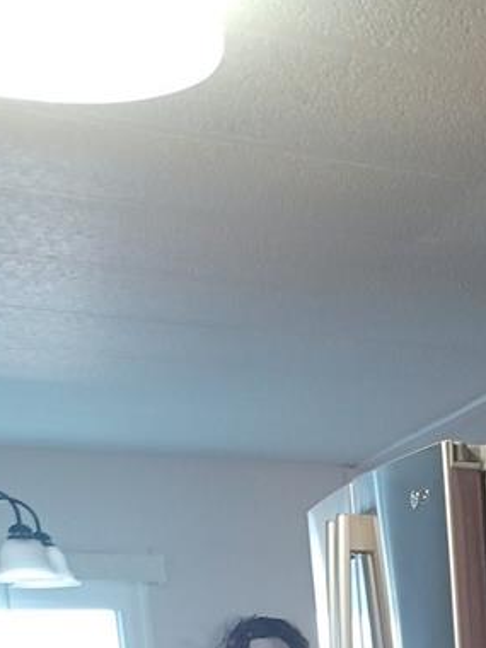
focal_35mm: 79
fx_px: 1479
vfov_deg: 20.9
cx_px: 721
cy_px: 977
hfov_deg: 17.0
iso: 320
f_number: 1.8
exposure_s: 1/30
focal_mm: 4.6
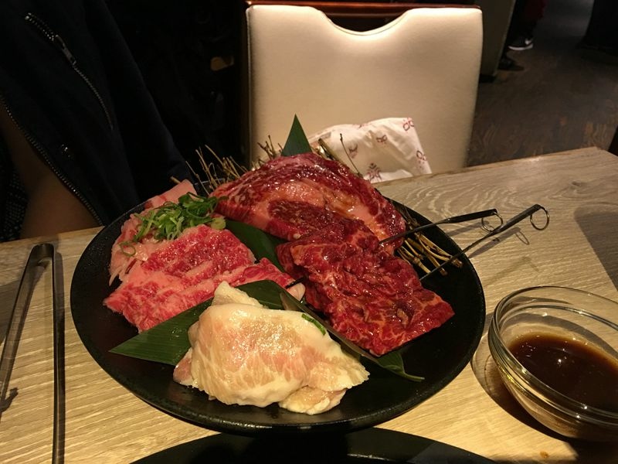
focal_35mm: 29
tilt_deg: -31.9
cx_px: 309
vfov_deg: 48.2
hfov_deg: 61.7
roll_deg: -4.6
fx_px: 518
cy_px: 232
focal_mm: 4.15
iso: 80
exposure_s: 1/15
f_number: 2.2
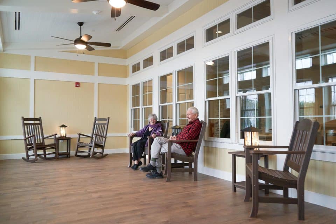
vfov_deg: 46.4
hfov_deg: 65.5
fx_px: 261
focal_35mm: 28
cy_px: 112
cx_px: 168
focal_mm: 28
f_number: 3.5
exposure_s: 1/1000
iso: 6400
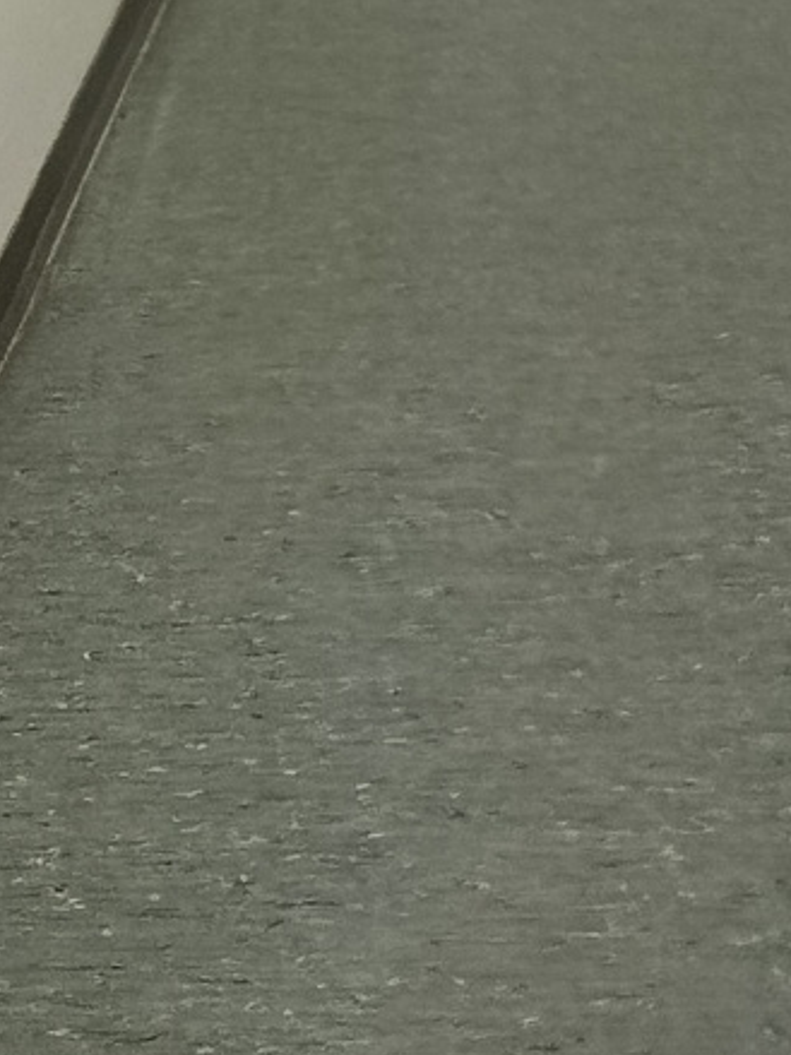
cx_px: 678
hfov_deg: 10.5
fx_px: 4268
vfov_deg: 12.8
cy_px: -832
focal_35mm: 140
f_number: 1.7
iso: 1071
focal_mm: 5.24
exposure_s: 1/100
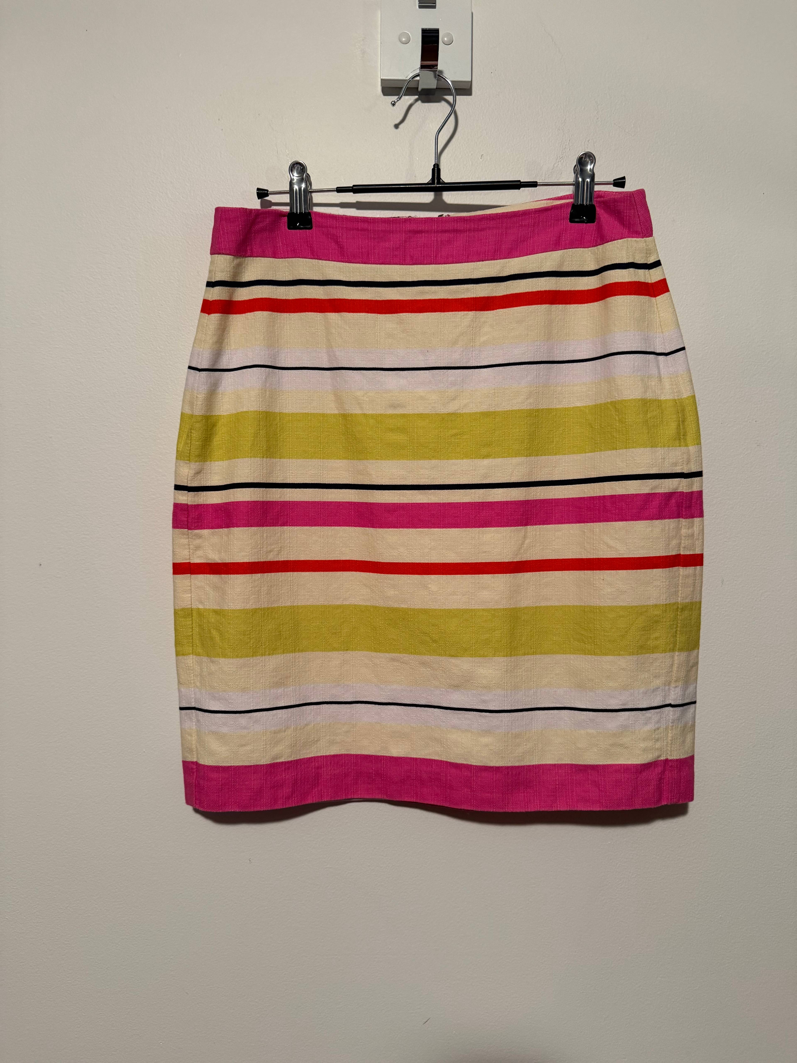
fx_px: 737
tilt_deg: -2.4
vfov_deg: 71.6
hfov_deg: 56.8
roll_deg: +1.4
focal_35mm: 24
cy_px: 532
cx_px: 398
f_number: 1.78
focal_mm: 6.76
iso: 250
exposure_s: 1/60
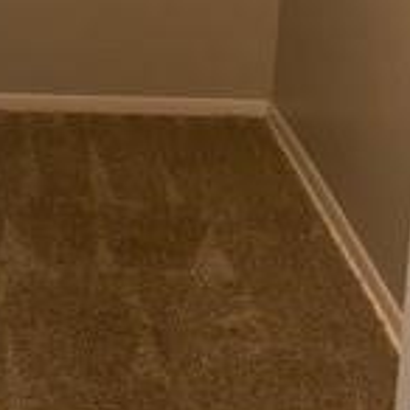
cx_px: 143
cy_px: 39
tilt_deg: -13.8
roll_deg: -2.2
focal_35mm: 101
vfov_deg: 17.0
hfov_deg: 17.2
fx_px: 1353
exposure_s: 1/60
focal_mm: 4.25
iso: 320
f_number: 1.8
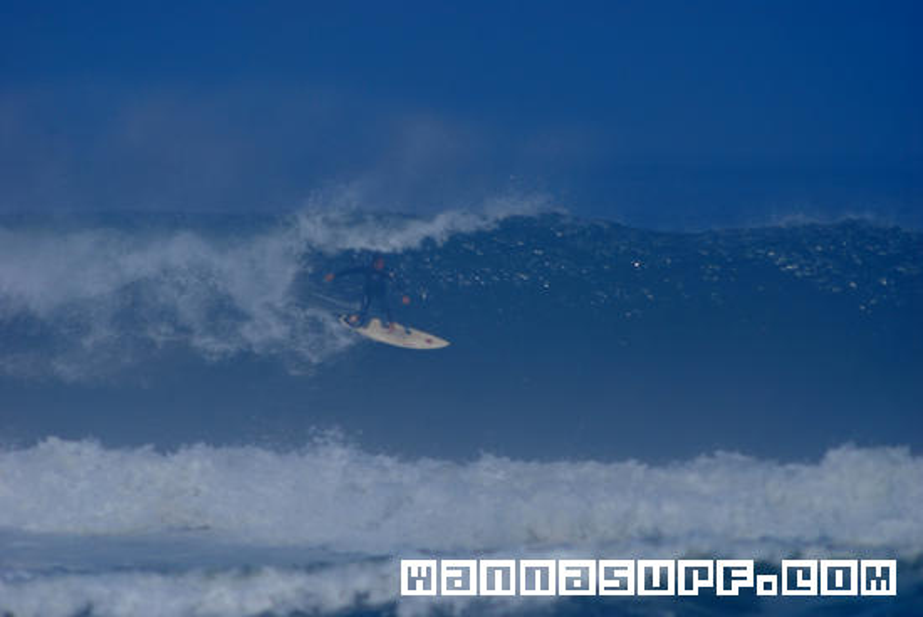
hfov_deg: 2.7
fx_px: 19249
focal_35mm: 750
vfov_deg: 1.8
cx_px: 462
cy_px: 308
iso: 100
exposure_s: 1/400
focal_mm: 500
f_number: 4
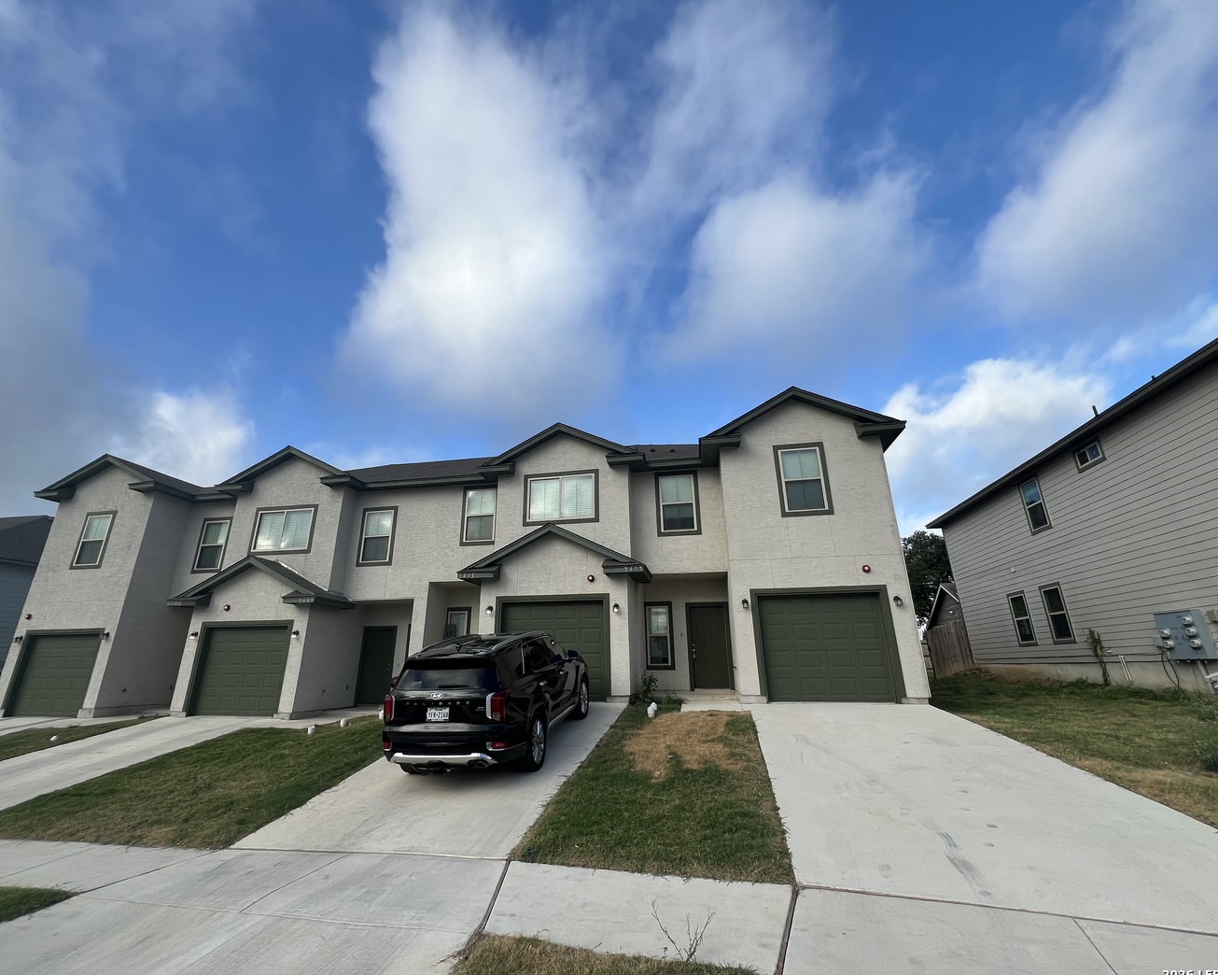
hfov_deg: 100.7
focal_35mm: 14
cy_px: 478
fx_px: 505
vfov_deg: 88.0
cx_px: 589
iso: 32
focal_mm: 1.57
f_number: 1.8
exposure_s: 1/1014
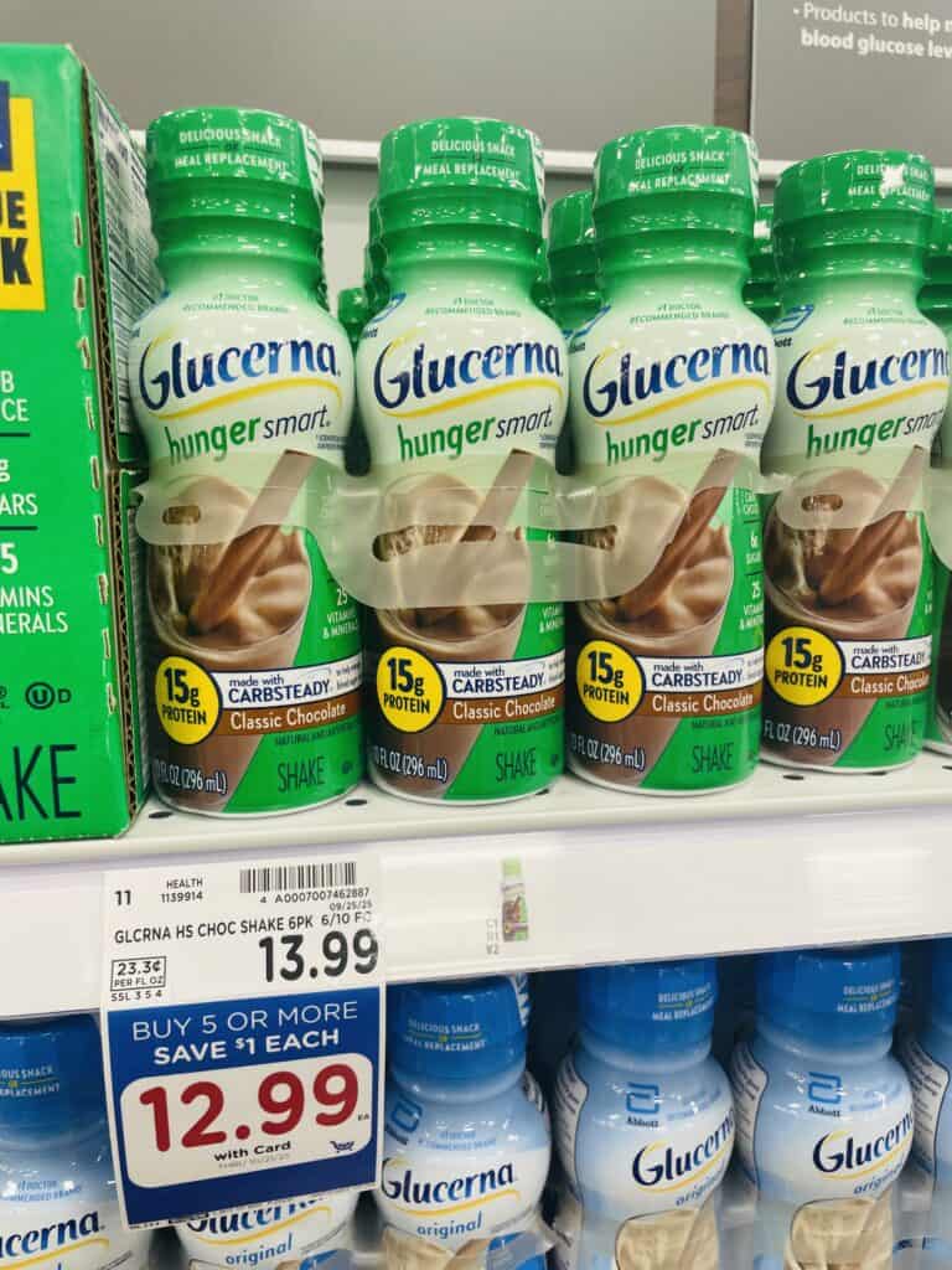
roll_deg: +0.3
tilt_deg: -10.7
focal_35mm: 26
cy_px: 635
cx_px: 476
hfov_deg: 53.1
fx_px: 953
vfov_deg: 67.3
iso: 50
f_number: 1.6
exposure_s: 1/63
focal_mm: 4.2
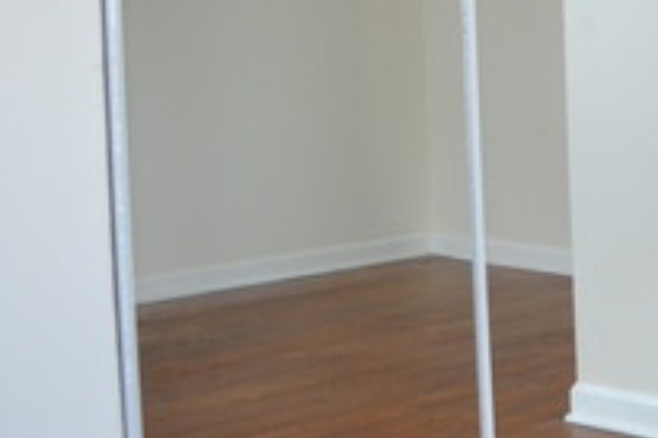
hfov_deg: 20.5
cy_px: 5
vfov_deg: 15.9
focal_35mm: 84
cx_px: 1006
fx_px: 1534
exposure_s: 1/60
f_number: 3.5
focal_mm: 18
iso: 1000
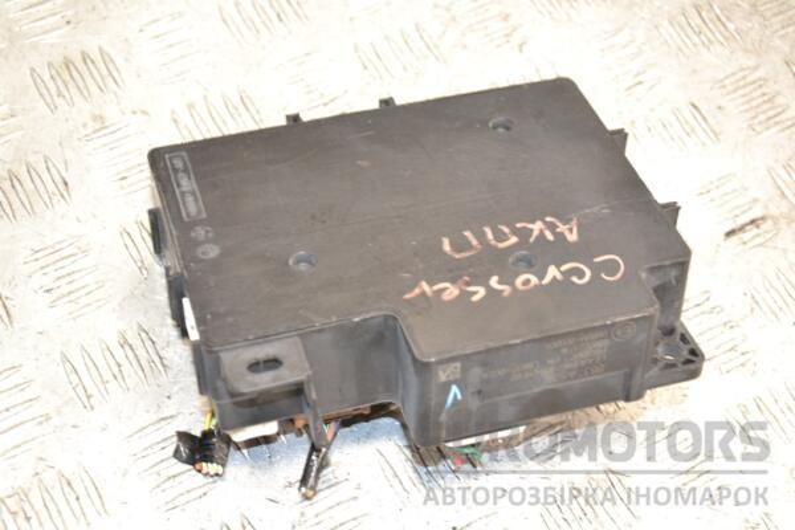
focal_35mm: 72
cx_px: 398
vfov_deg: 18.9
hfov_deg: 28.1
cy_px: 265
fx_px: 1590
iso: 800
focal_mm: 48
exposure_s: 1/60
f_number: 4.8
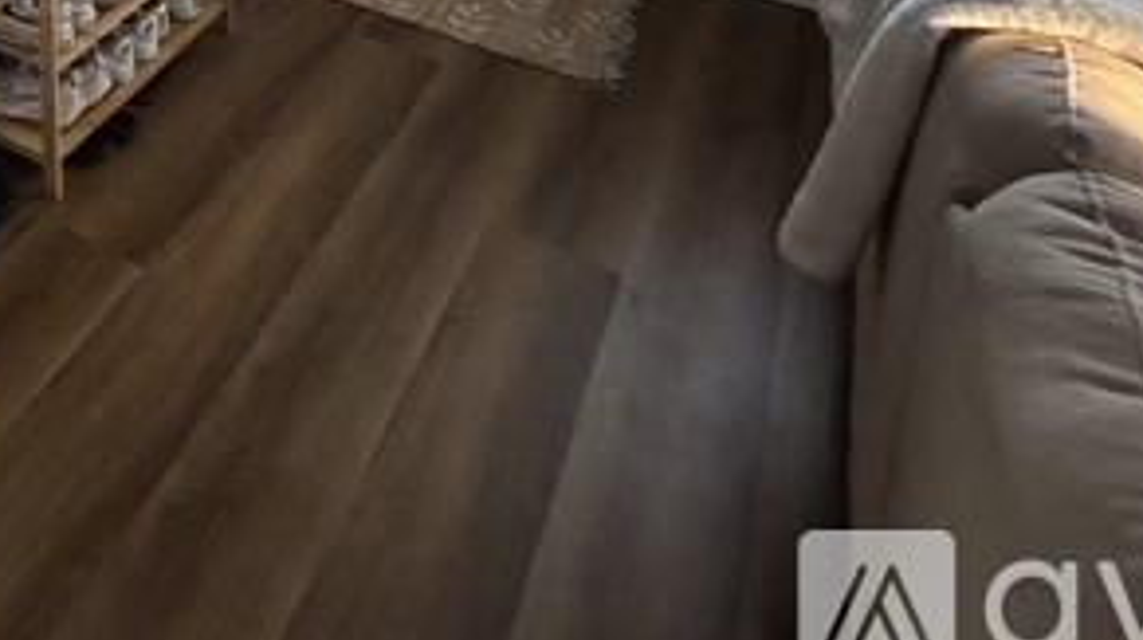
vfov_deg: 25.9
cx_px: 124
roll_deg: +0.3
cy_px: -294
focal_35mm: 35
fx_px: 1060
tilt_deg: -16.4
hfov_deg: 50.5
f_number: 2.2
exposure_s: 1/60
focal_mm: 2.22
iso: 1250
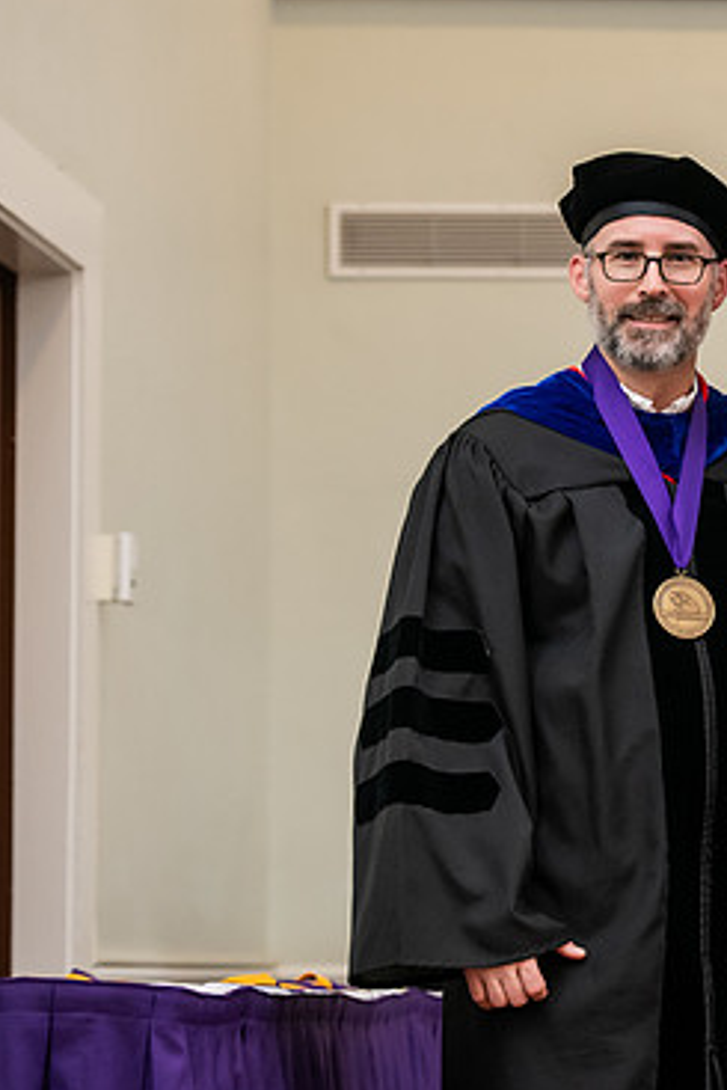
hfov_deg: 9.1
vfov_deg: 13.7
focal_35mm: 150
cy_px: 536
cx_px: 804
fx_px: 4539
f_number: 4.5
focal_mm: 95
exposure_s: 1/200
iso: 1600
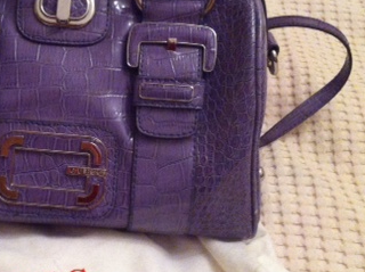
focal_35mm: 70
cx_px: 83
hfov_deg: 27.4
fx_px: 737
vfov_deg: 20.9
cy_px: 154
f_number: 2.8
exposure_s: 1/15
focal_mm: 3.85
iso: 320
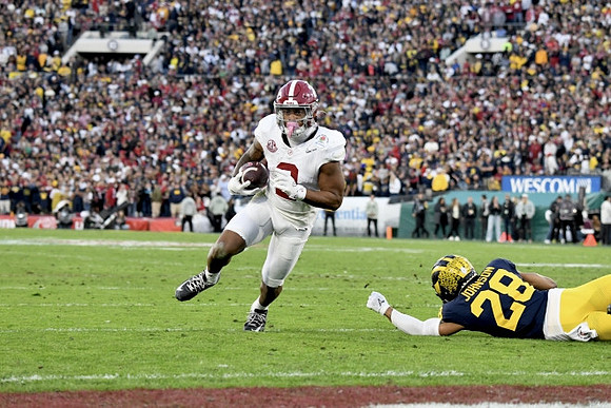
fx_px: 2546
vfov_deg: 9.2
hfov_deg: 13.7
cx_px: 306
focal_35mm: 150
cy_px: 204
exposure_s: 1/1000
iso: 3200
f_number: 5
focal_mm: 150
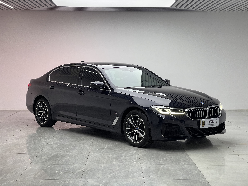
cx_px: 124
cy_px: 93
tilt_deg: -4.8
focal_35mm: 64
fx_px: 459
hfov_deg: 30.3
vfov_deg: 22.9
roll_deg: -0.3
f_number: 2.2
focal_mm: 7.5
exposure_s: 1/99
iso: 40
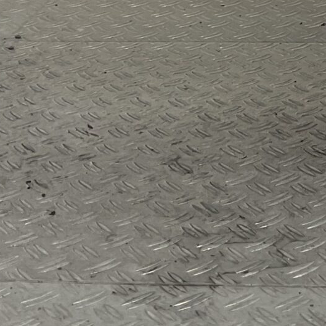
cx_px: 445
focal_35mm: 124
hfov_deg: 13.5
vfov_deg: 13.1
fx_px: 1321
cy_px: -205
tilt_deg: -10.1
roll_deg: +0.0
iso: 16
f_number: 1.8
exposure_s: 1/192
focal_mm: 3
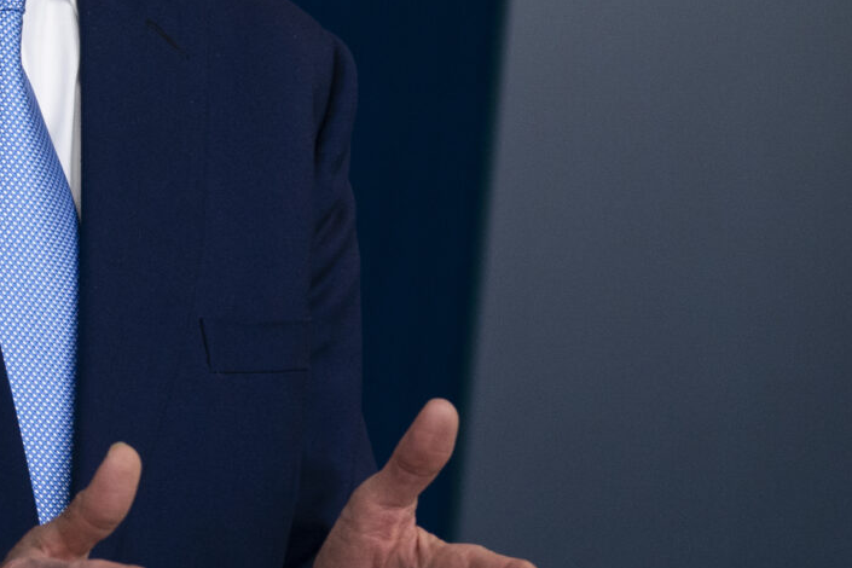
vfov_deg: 2.6
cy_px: 158
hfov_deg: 3.9
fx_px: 12542
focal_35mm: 530
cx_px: -597
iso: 1250
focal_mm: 146
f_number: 4
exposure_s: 1/400
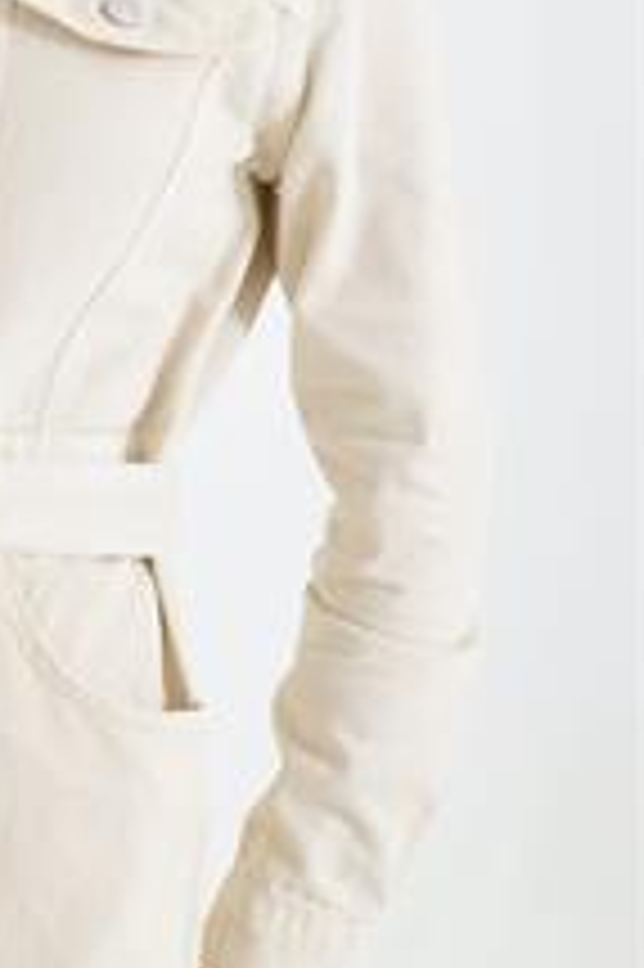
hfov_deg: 11.7
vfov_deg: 17.7
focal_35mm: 115
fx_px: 3091
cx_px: -27
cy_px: 198
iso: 100
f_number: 5.6
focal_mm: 55
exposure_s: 1/125
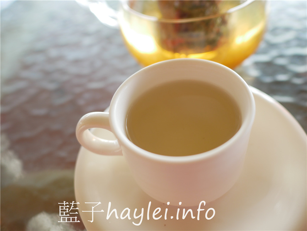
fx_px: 266
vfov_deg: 46.8
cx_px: 154
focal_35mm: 30
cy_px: 116
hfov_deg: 60.0
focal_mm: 15
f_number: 2
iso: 200
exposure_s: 1/160
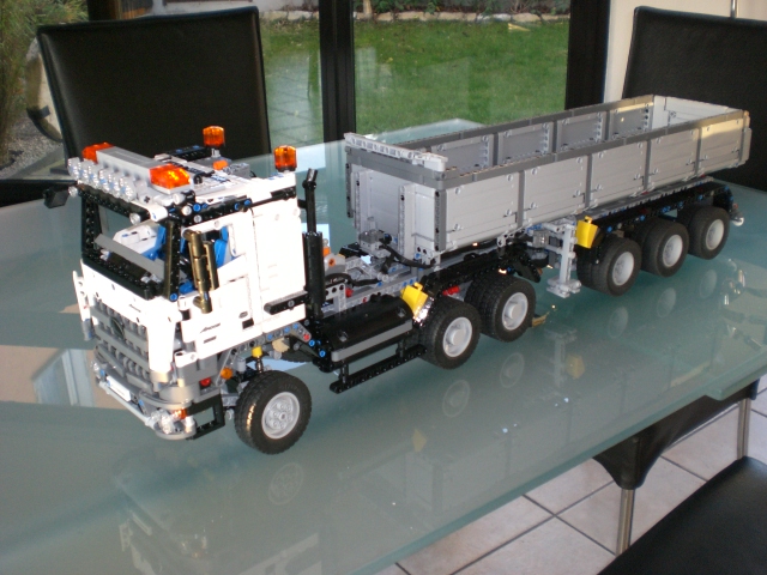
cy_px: 288
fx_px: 842
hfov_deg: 49.0
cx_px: 384
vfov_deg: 37.7
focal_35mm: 38
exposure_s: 1/60
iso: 200
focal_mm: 6.3
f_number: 3.1
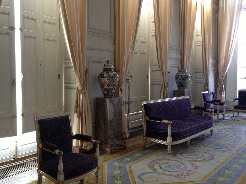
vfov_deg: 39.7
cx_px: 124
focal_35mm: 36
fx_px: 256
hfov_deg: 51.4
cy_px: 90
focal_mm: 4.28
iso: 200
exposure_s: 1/20
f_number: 2.4
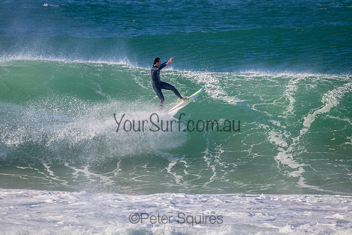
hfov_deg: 2.6
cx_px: 176
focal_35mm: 800
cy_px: 118
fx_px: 7824
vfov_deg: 1.7
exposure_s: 1/2000
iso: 1800
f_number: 11
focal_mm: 800
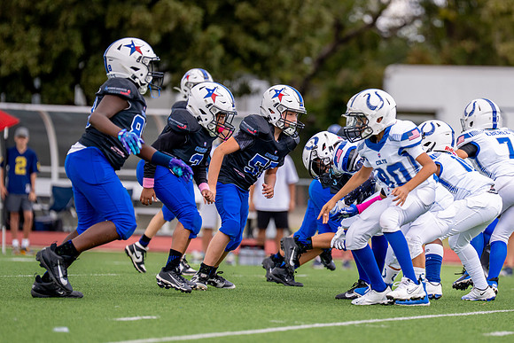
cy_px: 162
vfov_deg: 4.6
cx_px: 339
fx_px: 4293
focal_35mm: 301
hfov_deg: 6.8
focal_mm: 200
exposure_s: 1/4000
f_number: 2.8
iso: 400
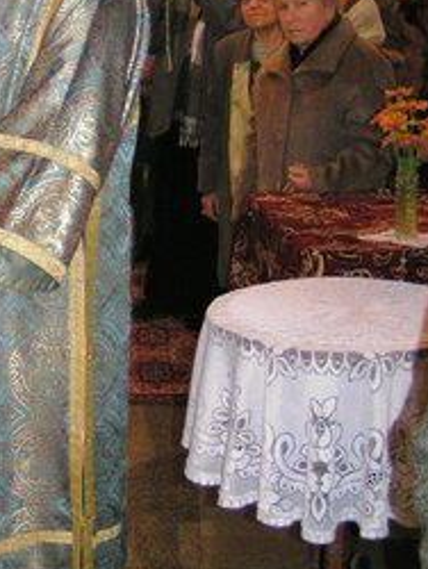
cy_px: 209
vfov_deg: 25.6
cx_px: 17
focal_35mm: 76
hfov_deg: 19.0
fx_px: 1251
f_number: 2.8
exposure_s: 1/40
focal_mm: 5.8
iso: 200
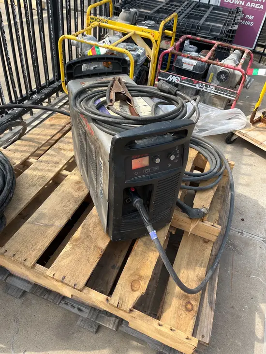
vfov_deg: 67.3
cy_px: 177
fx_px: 266
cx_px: 133
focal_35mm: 26
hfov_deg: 53.1
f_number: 1.6
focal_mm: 5.1
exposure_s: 1/1212
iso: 50
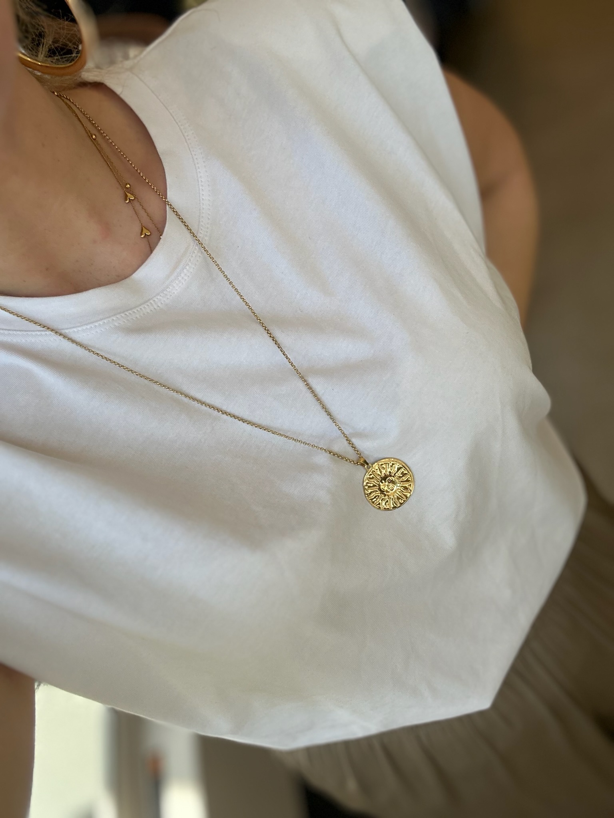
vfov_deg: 60.0
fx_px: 709
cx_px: 307
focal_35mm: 30
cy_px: 409
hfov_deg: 46.8
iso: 25
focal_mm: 2.69
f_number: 1.9
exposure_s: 1/180
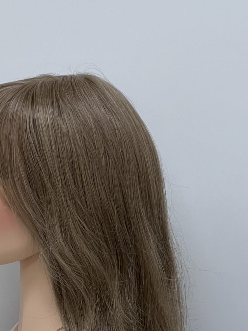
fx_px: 1662
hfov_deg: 8.5
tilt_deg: -12.3
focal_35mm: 174
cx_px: 45
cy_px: 291
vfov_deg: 11.3
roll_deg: -0.2
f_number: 2.8
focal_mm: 9
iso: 200
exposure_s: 1/100
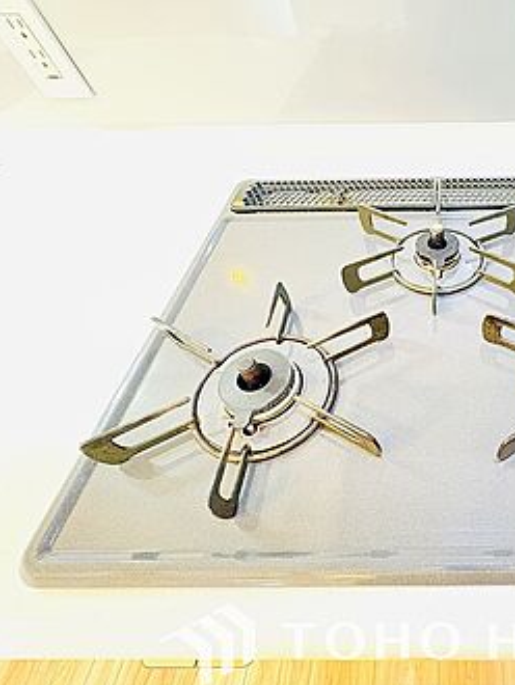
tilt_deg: -53.6
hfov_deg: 60.5
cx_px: 442
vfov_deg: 84.6
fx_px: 376
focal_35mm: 19
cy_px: 347
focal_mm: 2.22
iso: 800
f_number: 2.2
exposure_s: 1/50
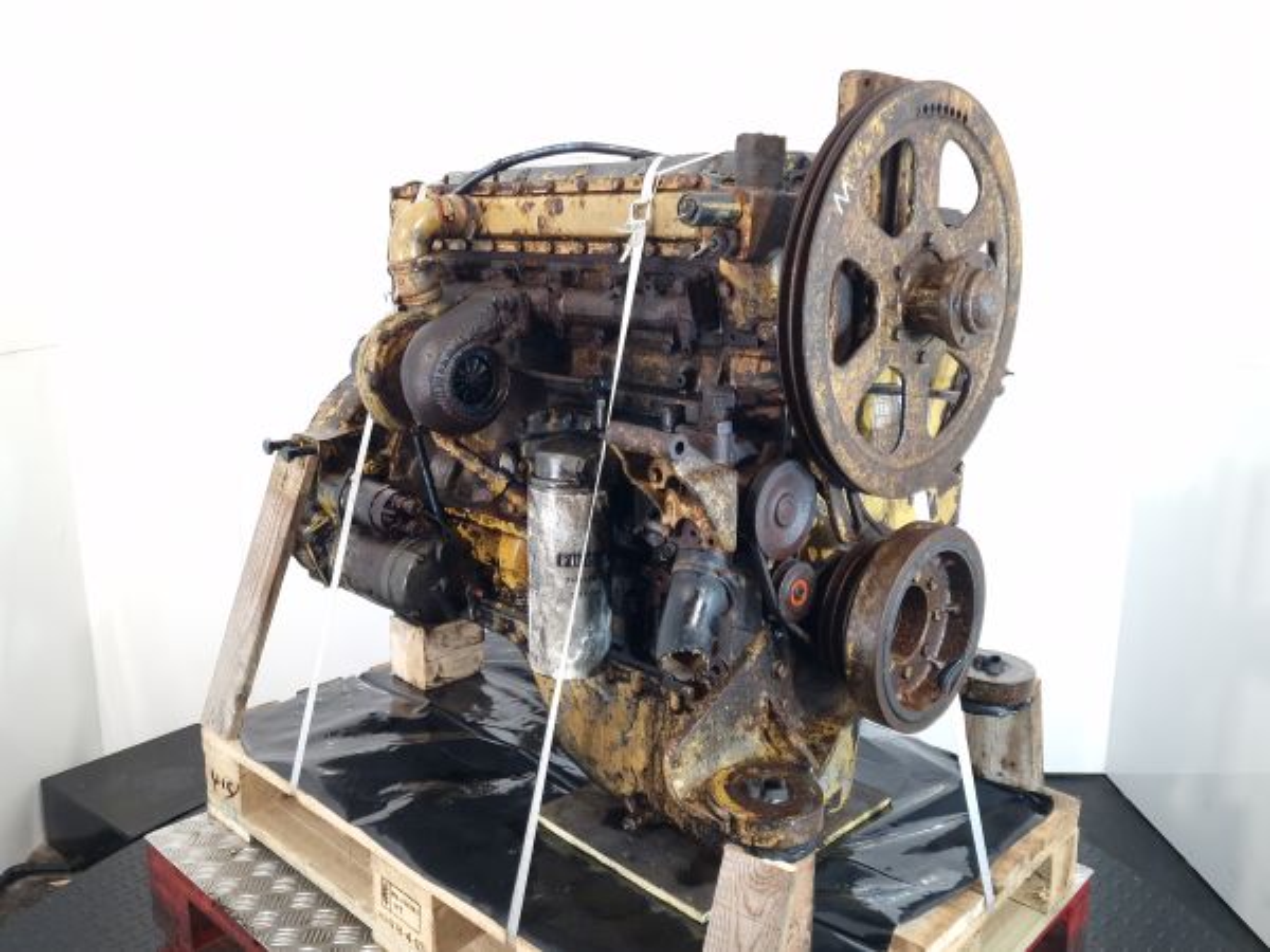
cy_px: 476
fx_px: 844
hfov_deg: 73.9
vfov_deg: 58.9
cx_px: 635
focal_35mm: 23
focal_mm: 6.4
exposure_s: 1/50
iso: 160
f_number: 1.8
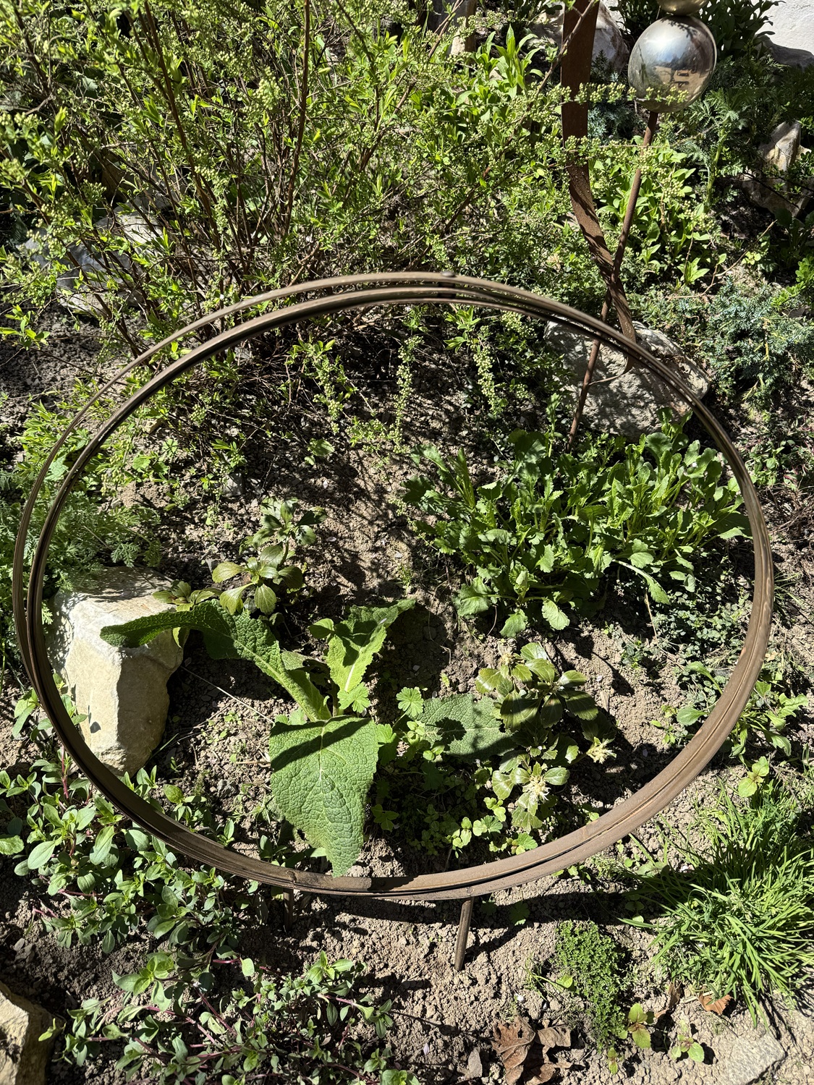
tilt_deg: -33.1
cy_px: 542
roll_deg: -4.4
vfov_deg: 71.6
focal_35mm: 24
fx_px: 752
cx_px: 407
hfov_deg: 56.8
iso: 80
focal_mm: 6.76
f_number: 1.78
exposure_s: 1/1980
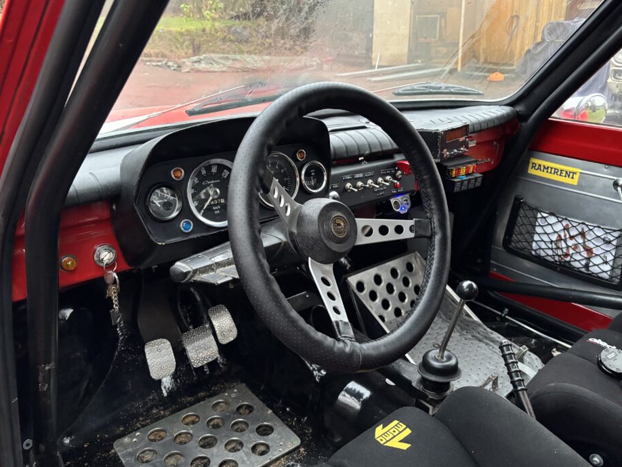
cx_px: 316
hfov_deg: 61.6
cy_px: 229
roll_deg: -0.5
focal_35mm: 29
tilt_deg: -21.3
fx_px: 521
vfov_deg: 48.2
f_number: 1.6
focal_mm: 5.96
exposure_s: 1/40
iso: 640
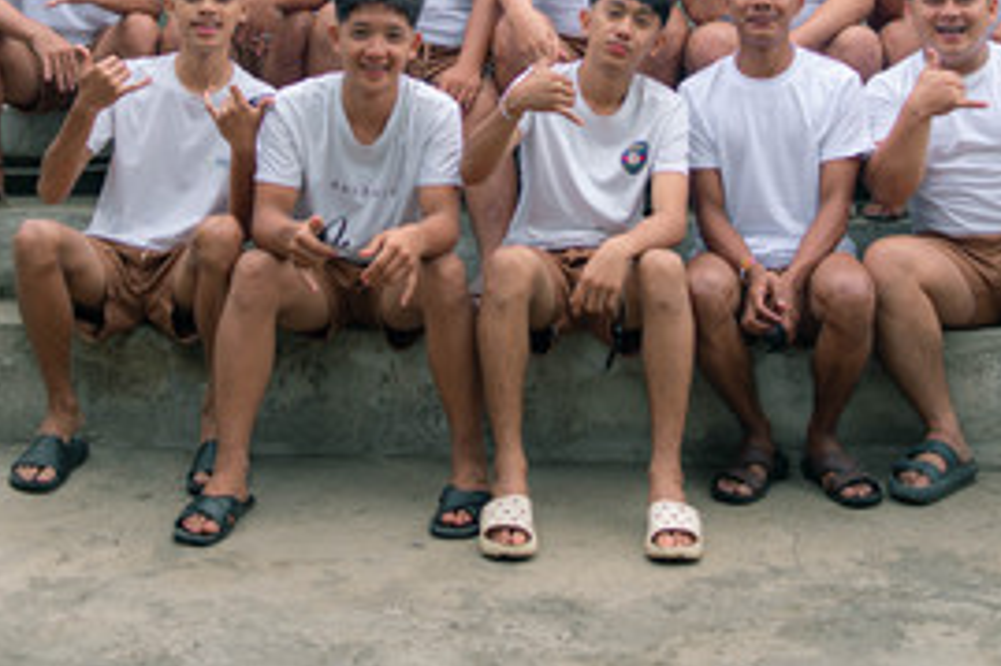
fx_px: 1806
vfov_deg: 20.4
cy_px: 50
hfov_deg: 31.0
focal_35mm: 65
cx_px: 540
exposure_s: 1/400
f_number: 2
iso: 160
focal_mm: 35
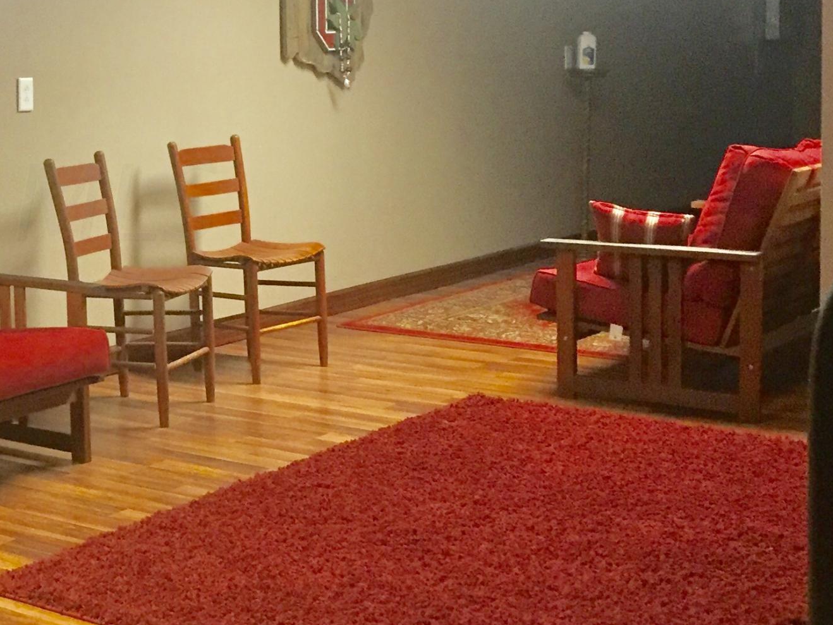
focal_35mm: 66
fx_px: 1589
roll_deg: +1.6
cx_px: 27
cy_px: 201
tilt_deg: -5.0
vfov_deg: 22.2
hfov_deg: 27.9
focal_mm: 4.15
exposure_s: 1/24
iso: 250
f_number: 2.2
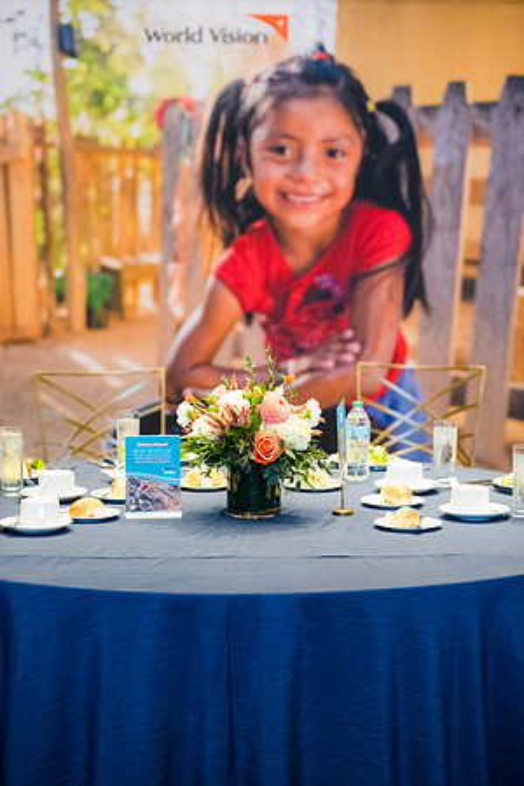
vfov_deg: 22.6
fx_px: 1965
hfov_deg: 15.2
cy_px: 393
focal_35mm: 90
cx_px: 262
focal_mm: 90
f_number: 2.8
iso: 6400
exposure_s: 1/125
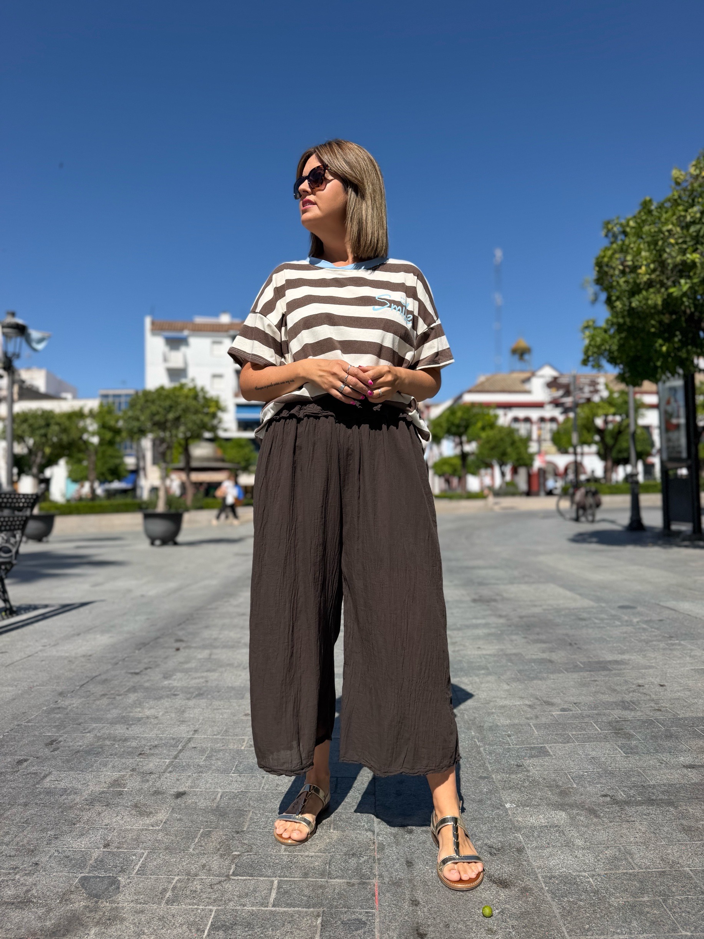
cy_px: 470
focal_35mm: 24
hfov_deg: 56.8
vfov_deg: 71.6
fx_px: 651
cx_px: 352
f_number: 1.78
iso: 80
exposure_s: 1/5319
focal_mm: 6.76
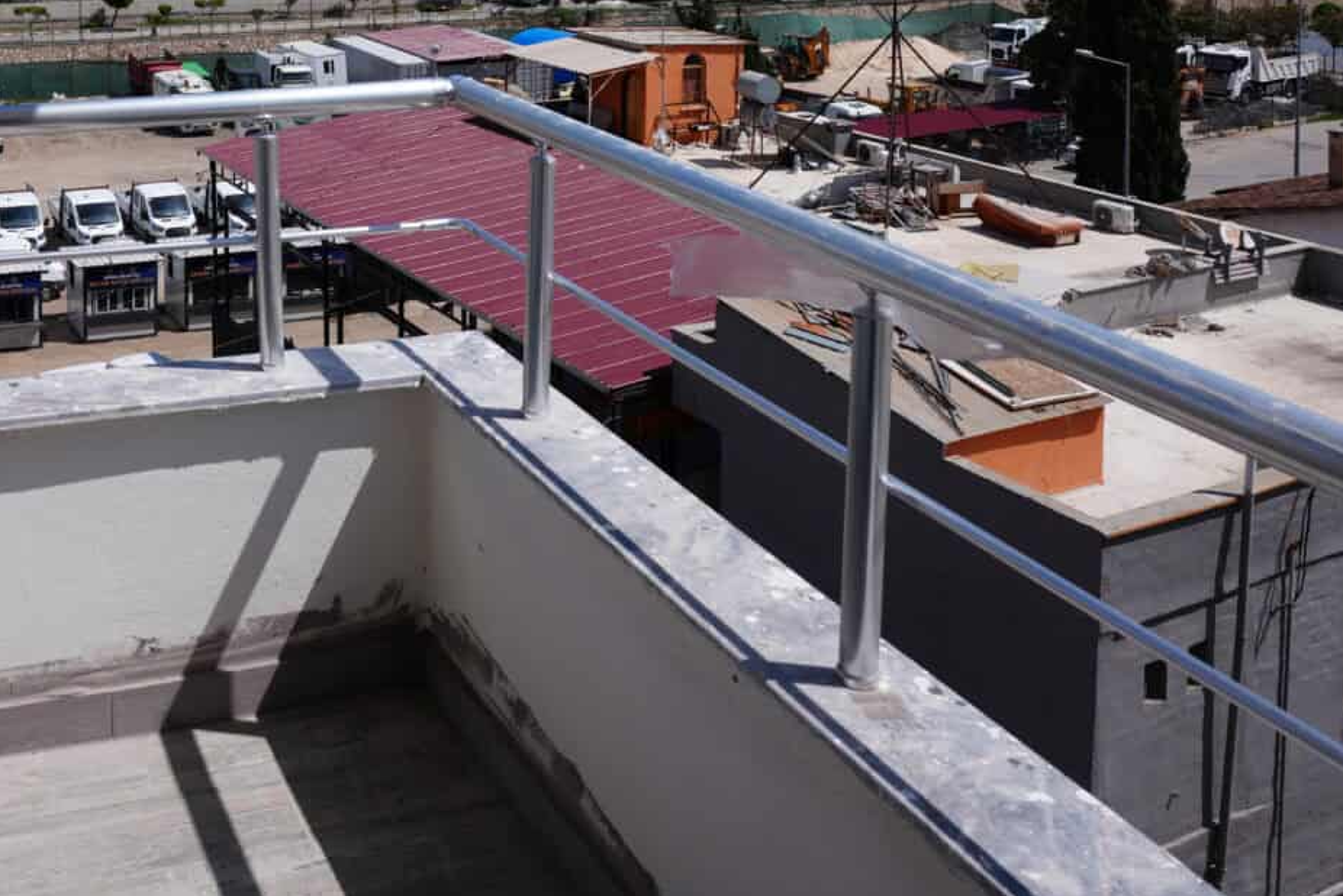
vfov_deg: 29.0
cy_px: -79
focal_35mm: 42
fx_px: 1567
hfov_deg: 43.7
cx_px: 229
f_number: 10
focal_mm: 19
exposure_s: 1/320
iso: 100
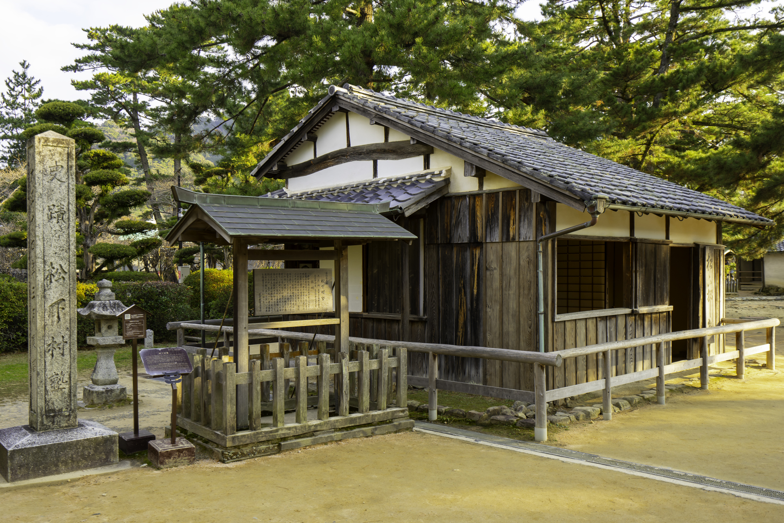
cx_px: 392
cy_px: 262
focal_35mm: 32
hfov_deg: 58.7
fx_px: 697
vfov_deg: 41.1
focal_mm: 32
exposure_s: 1/80
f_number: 4.5
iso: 100
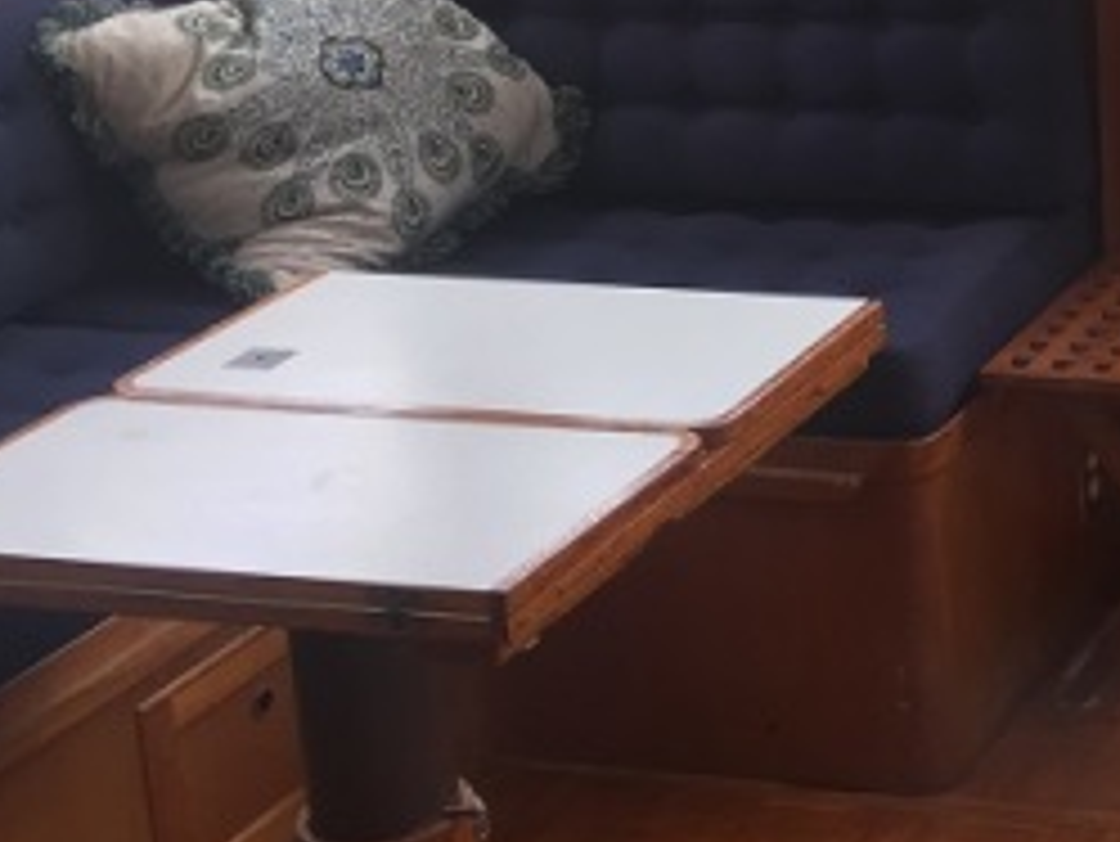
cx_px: 1552
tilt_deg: -14.8
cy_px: 72
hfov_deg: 19.1
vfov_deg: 15.7
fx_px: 3010
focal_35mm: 93
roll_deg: +2.3
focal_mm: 4.15
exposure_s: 1/120
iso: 32
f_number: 2.2
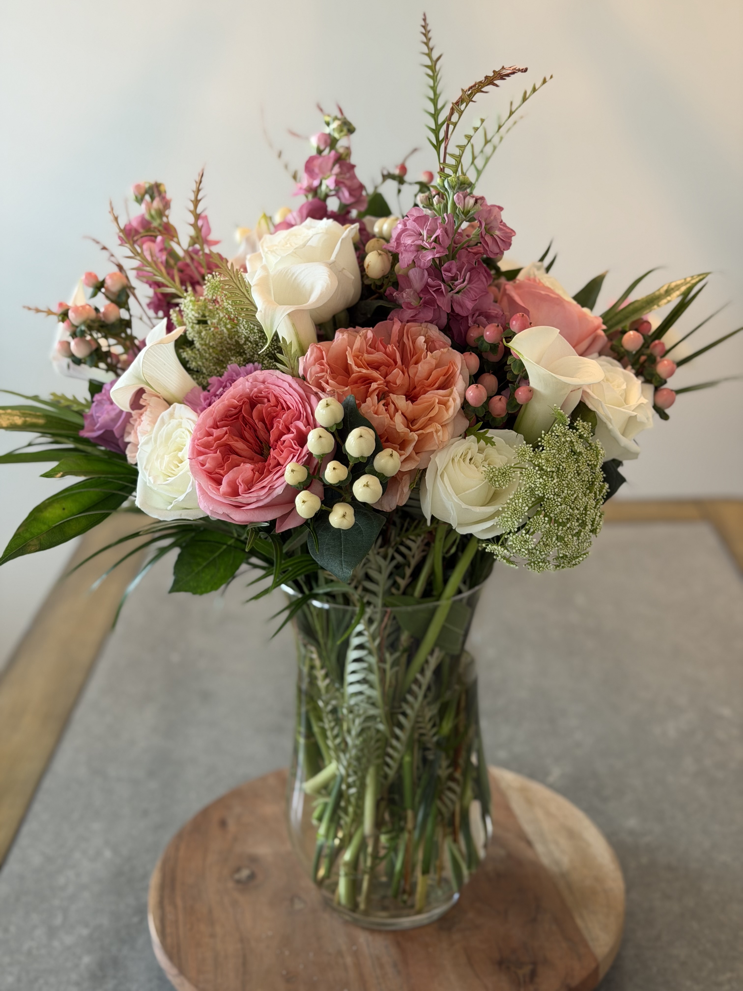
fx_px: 1374
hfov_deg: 30.3
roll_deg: +2.4
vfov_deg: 39.7
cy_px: 496
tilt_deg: -19.9
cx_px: 372
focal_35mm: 48
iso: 125
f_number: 1.78
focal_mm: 6.76
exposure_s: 1/60
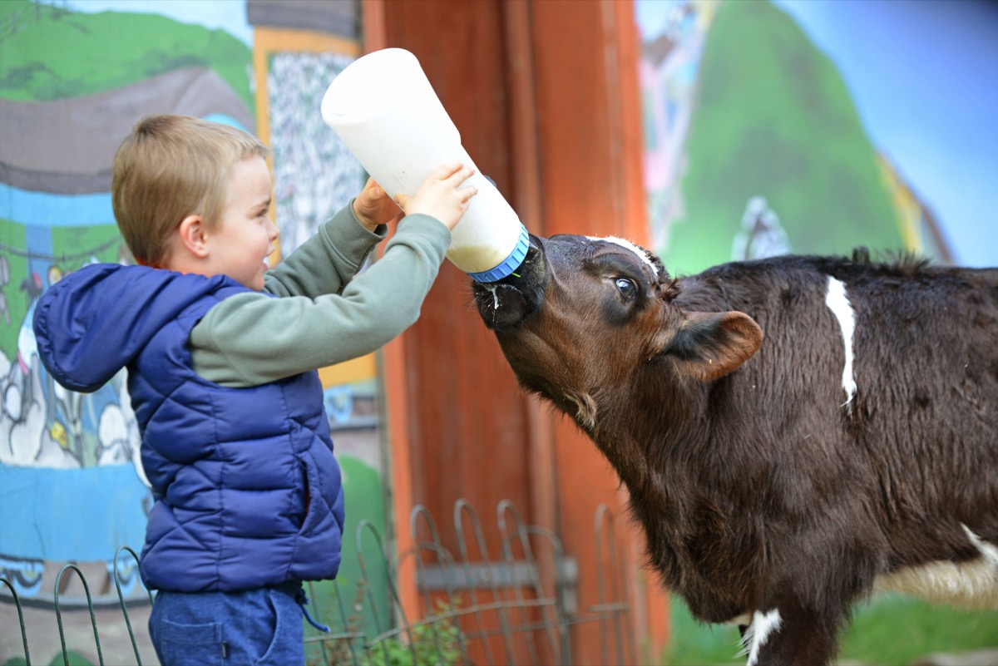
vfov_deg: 10.2
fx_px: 3744
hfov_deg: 15.2
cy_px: 333
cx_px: 499
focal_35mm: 135
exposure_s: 1/500
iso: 800
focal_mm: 135
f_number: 4.5
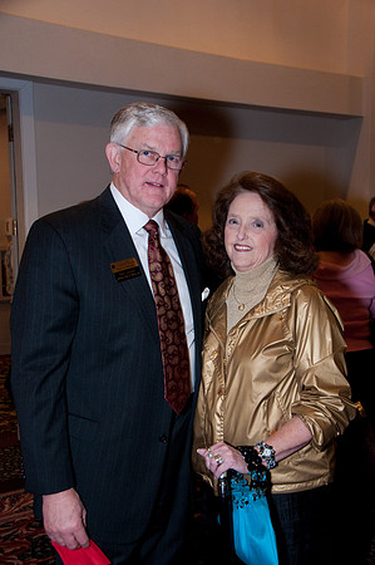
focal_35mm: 44
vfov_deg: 45.0
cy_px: 282
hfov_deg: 30.8
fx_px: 681
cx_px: 188
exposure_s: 1/60
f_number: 6.3
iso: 640
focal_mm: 29
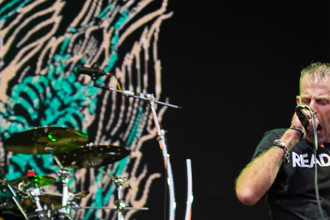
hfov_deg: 11.9
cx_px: 345
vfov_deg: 8.1
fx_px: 1558
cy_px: 129
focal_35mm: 170
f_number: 4
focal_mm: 61
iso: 200
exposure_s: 1/80
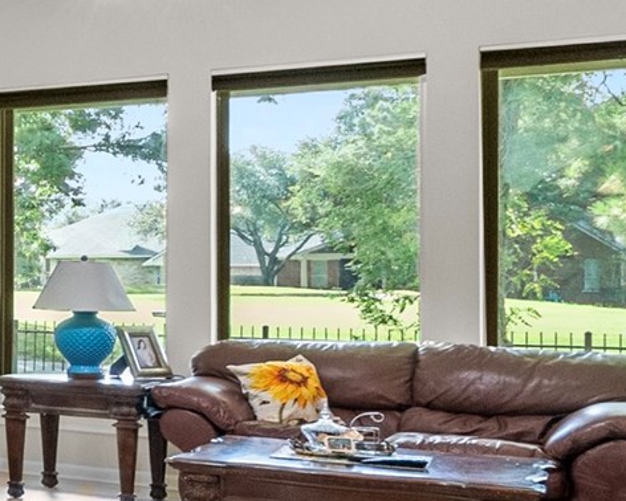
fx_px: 1279
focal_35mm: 69
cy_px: 256
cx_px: -788
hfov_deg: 16.2
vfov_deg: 22.2
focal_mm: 16
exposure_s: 1/20
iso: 3200
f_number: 9
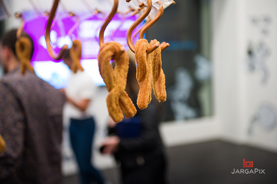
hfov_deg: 39.6
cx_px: 138
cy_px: 92
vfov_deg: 27.0
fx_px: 384
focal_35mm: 50
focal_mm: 50
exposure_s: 1/200
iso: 3200
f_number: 3.2
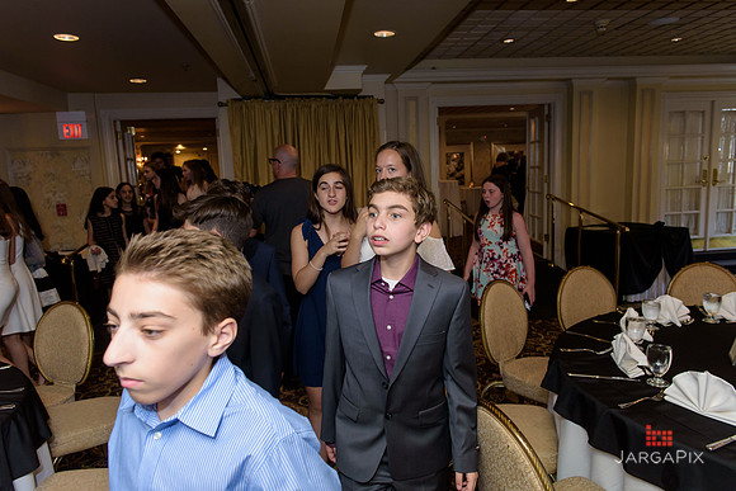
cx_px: 368
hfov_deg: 73.7
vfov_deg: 53.2
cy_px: 246
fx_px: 491
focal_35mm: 24
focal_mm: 24
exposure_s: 1/125
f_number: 4
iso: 1250
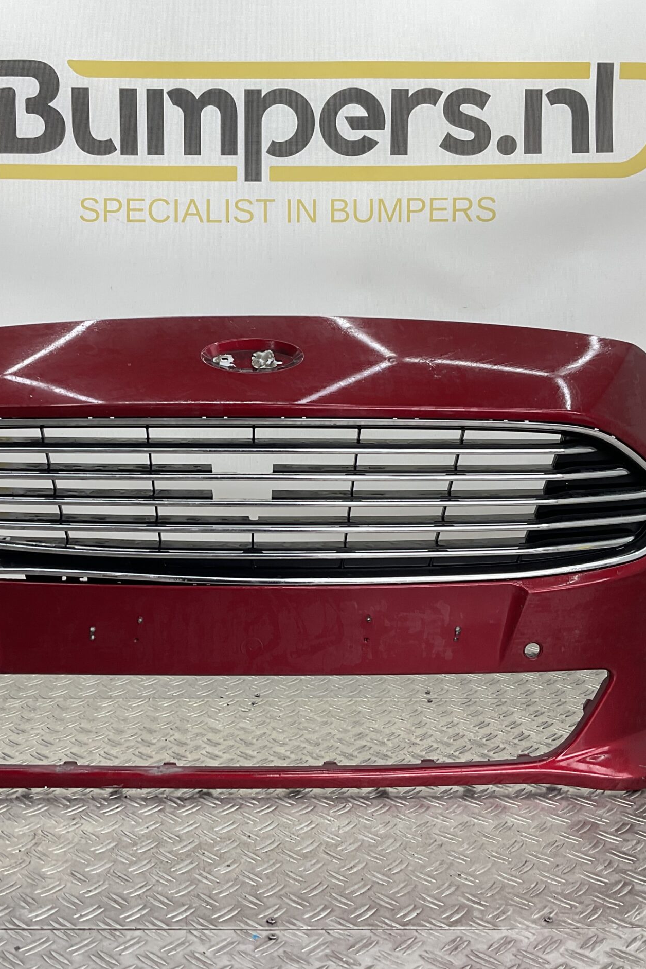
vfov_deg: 47.4
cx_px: 252
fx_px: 1103
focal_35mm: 41
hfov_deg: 32.5
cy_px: 489
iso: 25
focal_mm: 3
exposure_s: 1/120
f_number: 1.8
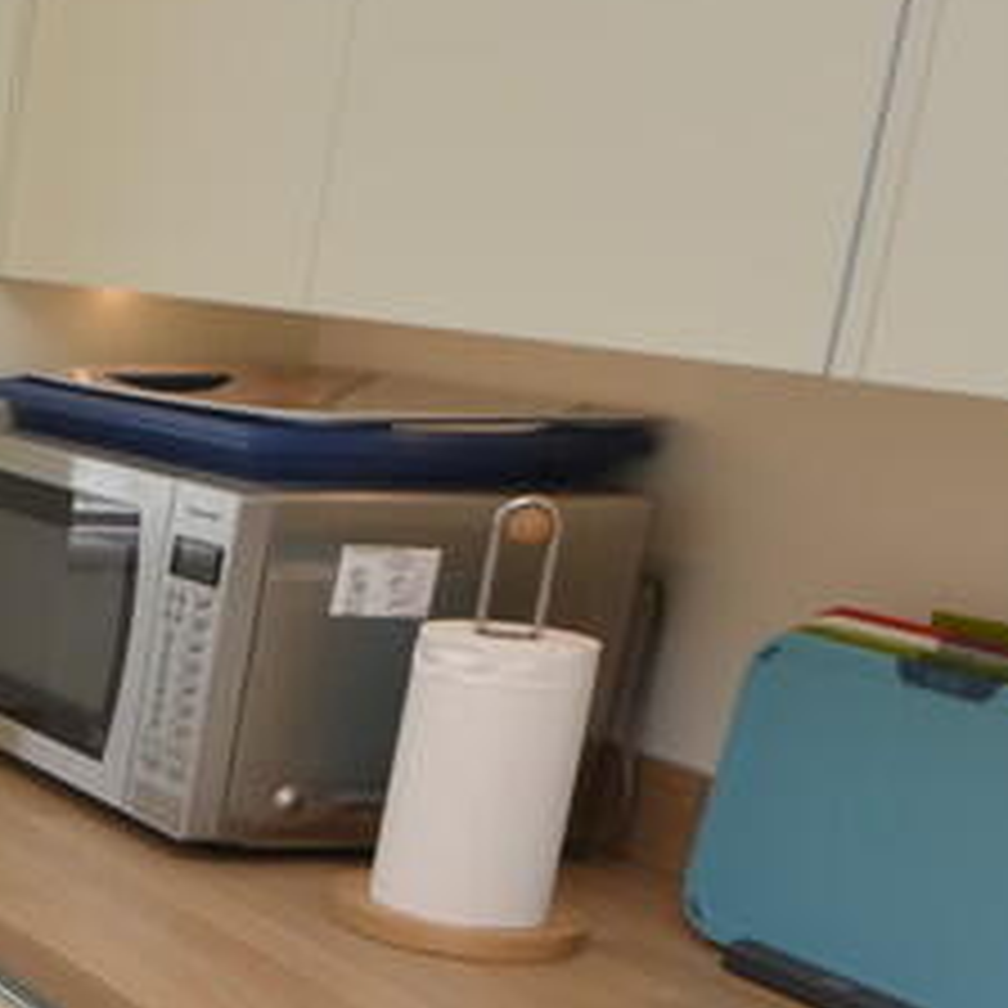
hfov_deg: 17.3
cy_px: 738
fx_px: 2206
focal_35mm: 67
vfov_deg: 25.5
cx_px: -1084
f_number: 8
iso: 100
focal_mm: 11.5
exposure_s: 1/50
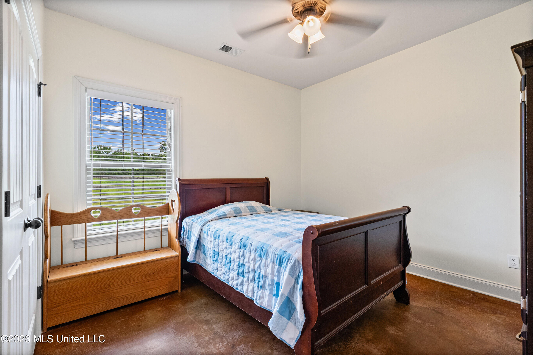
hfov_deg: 96.7
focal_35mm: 16
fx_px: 237
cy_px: 178
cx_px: 266
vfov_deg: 73.8
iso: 800
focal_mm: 16
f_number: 9
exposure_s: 1/5
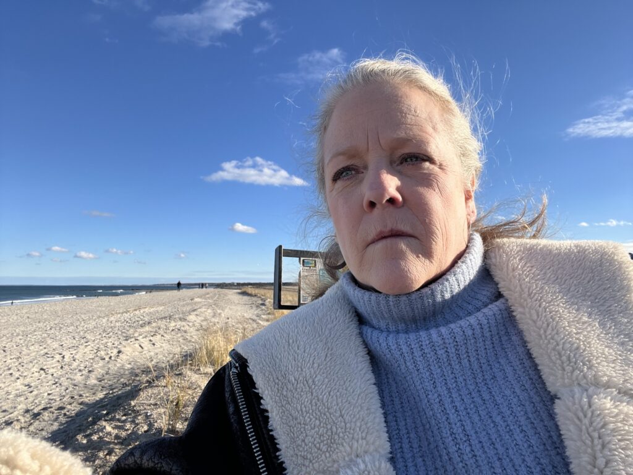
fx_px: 421
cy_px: 238
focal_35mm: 23
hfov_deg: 73.9
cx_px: 316
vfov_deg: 58.9
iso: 32
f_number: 2.2
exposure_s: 1/871
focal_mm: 2.71
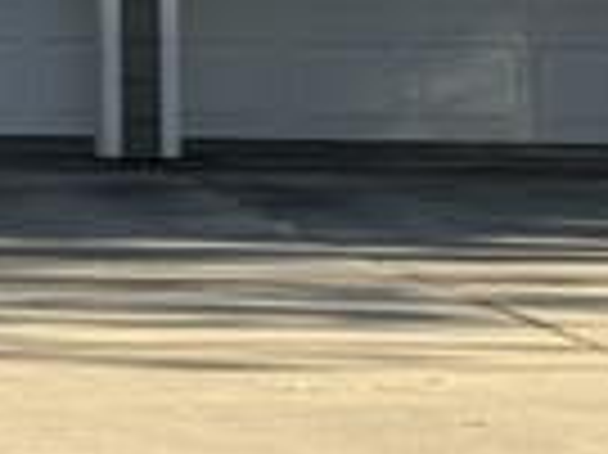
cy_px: -652
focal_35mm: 364
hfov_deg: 5.2
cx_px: -1166
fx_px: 6388
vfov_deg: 4.0
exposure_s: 1/1149
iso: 100
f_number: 1.78
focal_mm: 6.76
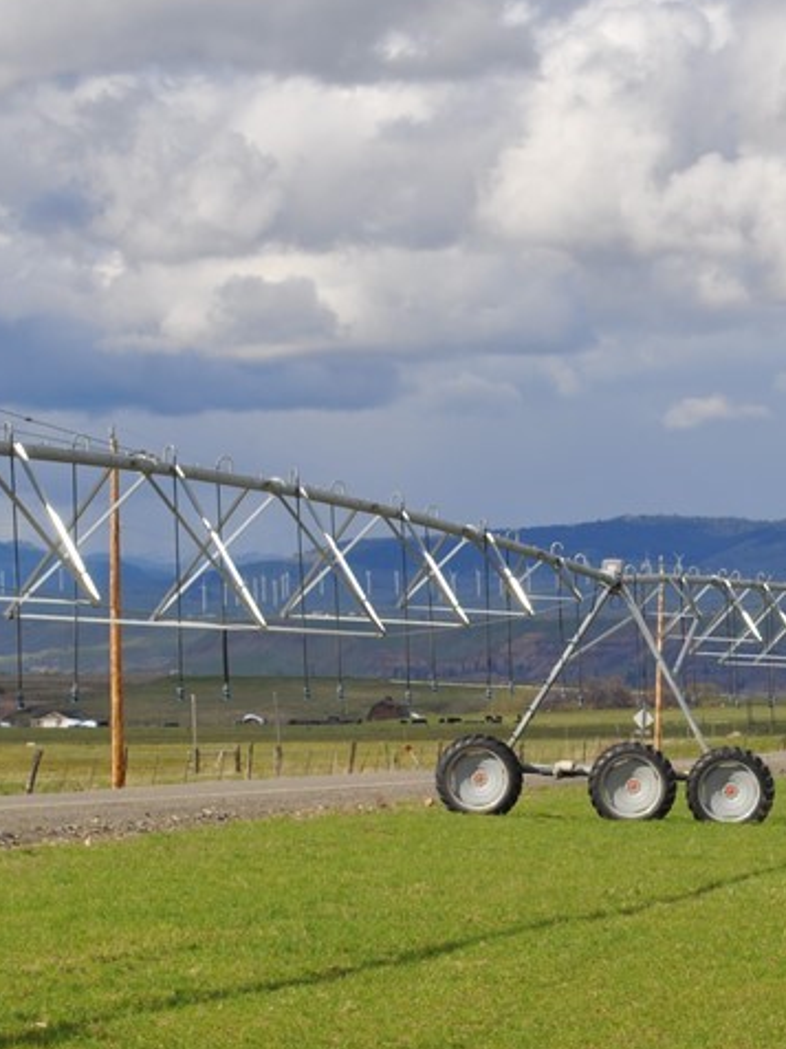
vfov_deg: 12.5
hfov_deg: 9.3
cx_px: 867
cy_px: 518
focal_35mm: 158
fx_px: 4783
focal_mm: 48
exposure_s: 1/400
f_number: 10
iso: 200
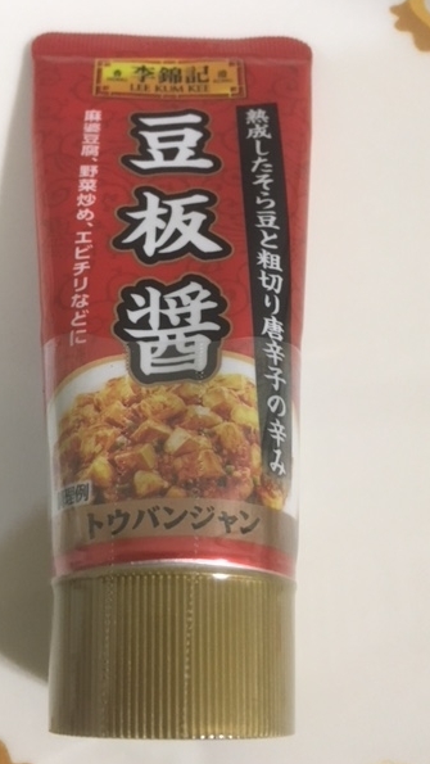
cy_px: 385
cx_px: 163
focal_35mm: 34
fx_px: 689
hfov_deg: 34.5
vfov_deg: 58.0
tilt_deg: -75.2
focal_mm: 4.15
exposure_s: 1/17
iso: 200
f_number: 2.2
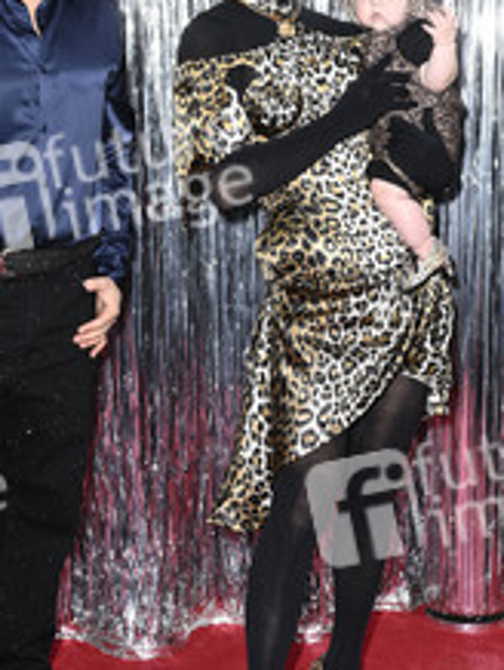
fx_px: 1705
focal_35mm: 88
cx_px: 184
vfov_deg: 22.2
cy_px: 341
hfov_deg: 16.8
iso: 400
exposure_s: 1/250
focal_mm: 50
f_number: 5.6
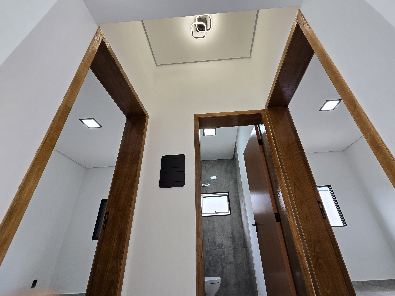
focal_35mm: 13
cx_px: 198
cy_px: 148
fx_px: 148
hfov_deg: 106.2
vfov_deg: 89.9
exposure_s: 1/120
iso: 64
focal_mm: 2.2
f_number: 2.2
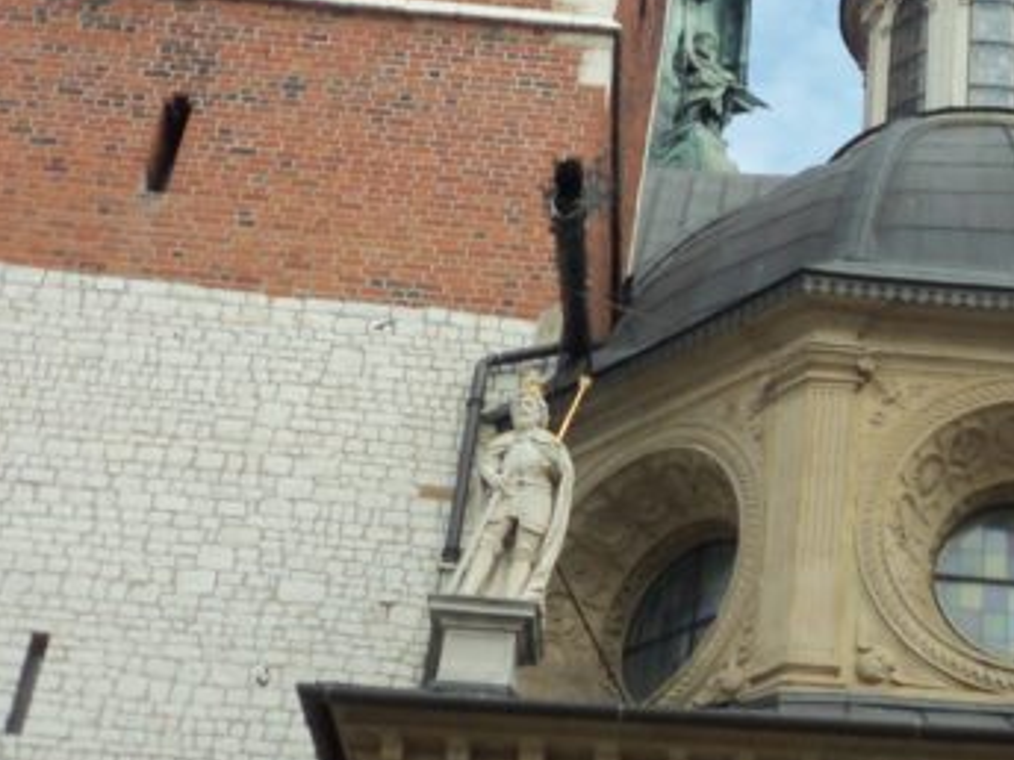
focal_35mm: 79
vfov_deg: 18.5
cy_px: 183
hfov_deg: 23.2
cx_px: 1117
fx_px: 2314
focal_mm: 5.7
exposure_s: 1/640
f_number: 2.9
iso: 80
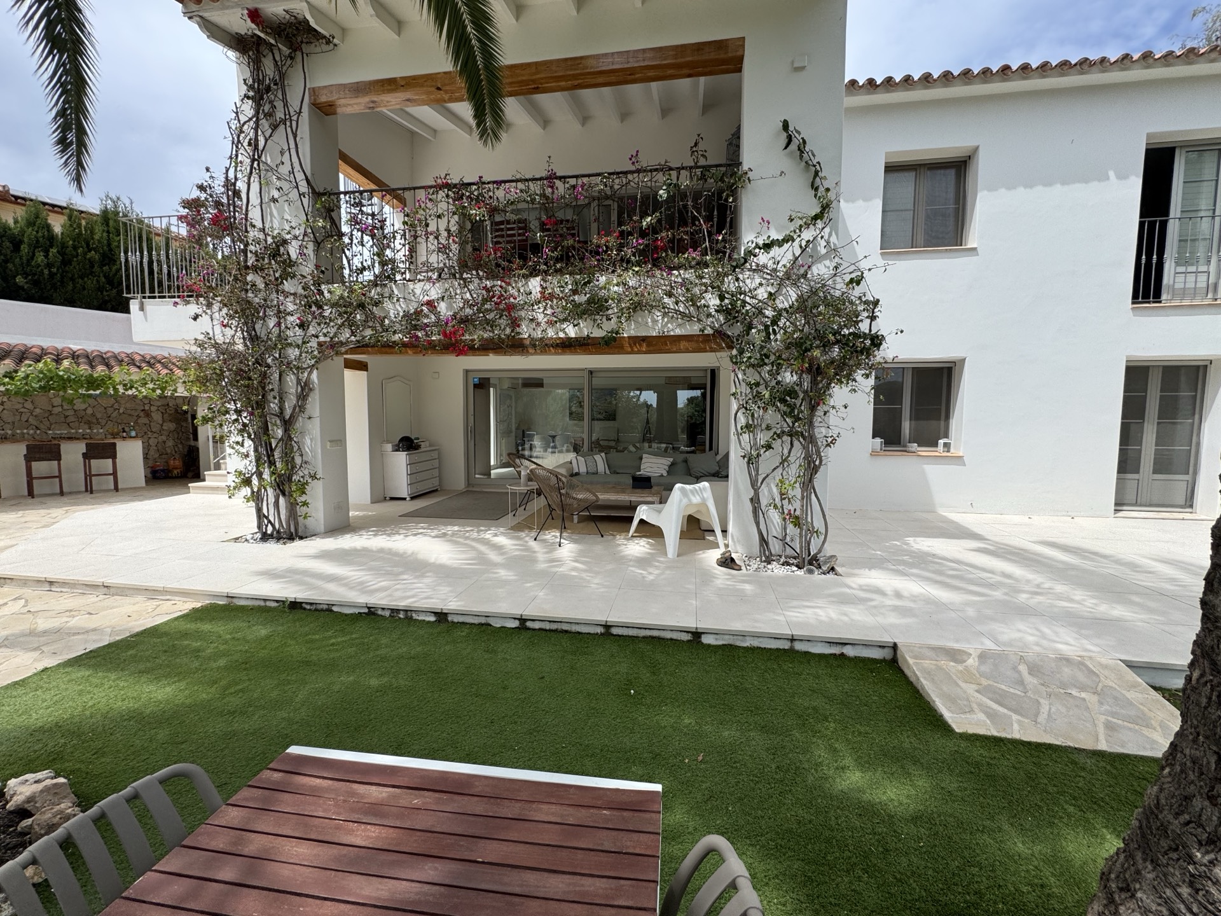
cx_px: 610
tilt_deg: -4.4
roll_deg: +0.3
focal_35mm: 14
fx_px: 494
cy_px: 458
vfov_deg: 85.7
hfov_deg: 102.1
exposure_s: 1/1198
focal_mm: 2.22
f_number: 2.2
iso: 40
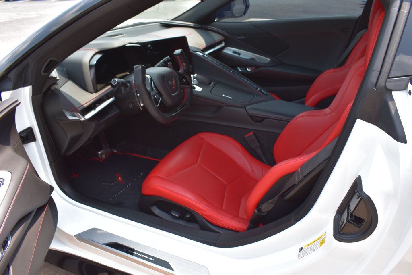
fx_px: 309
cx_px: 206
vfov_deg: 47.9
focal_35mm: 27
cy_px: 138
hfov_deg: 67.4
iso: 400
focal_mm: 18
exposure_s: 1/160
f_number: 10
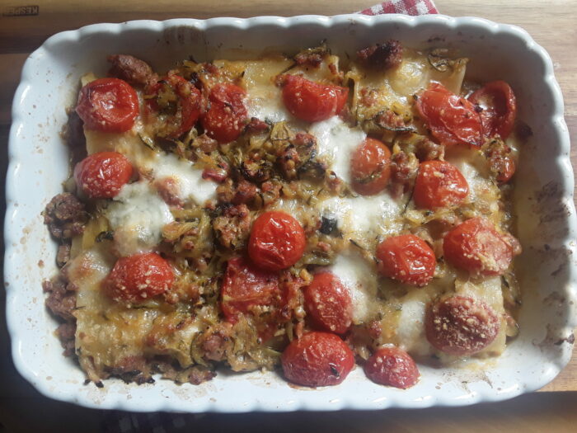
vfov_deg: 51.4
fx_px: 450
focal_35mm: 27
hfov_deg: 65.3
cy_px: 216
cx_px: 288
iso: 40
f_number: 1.9
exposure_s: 1/33
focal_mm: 2.91
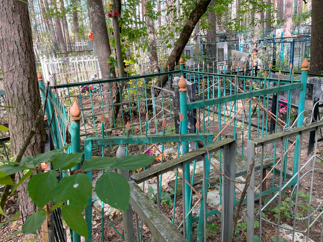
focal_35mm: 28
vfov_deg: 49.7
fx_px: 261
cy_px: 119
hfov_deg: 63.4
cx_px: 160
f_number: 1.6
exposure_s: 1/121
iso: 64
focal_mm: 4.2
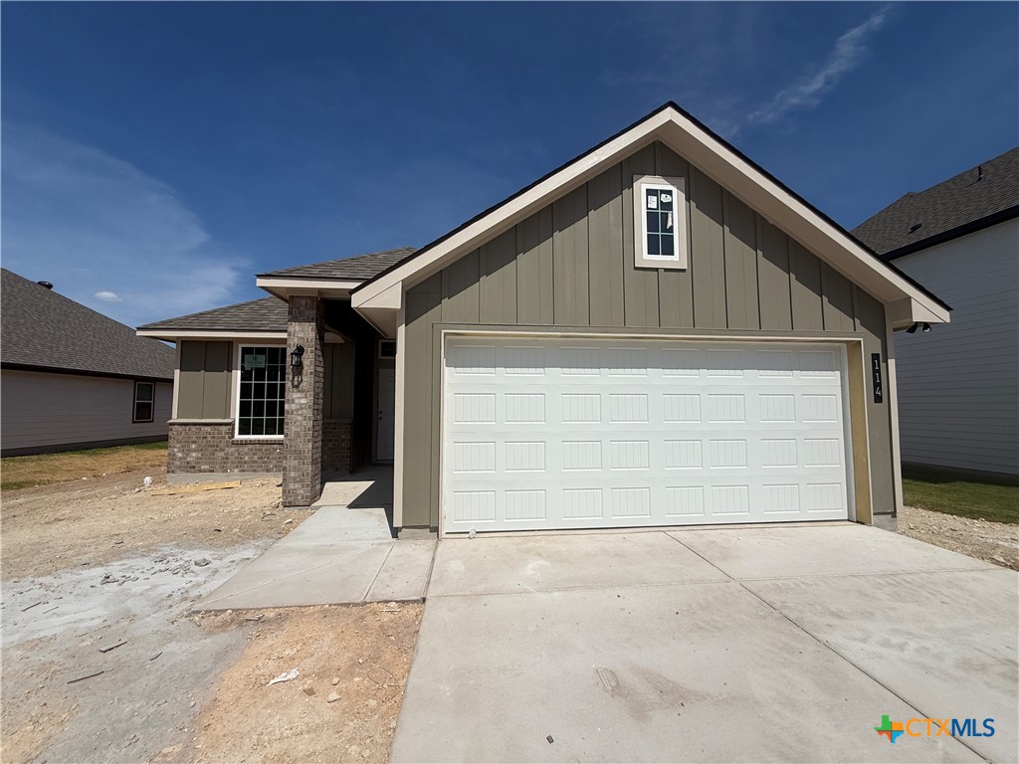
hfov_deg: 102.1
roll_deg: +0.3
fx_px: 412
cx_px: 510
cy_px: 382
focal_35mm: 14
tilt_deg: +4.1
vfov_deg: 85.7
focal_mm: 2.22
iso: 40
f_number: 2.2
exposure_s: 1/6173
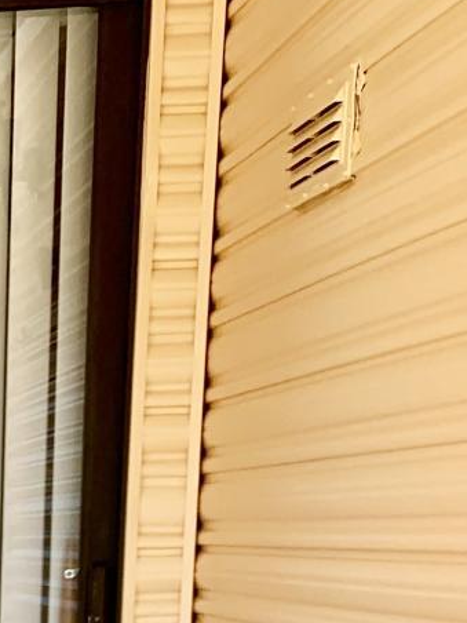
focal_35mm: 115
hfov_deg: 11.8
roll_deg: +1.3
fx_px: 2069
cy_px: 1275
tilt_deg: -19.3
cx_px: -405
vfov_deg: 14.1
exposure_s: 1/320
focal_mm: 4.25
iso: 25
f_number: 1.8
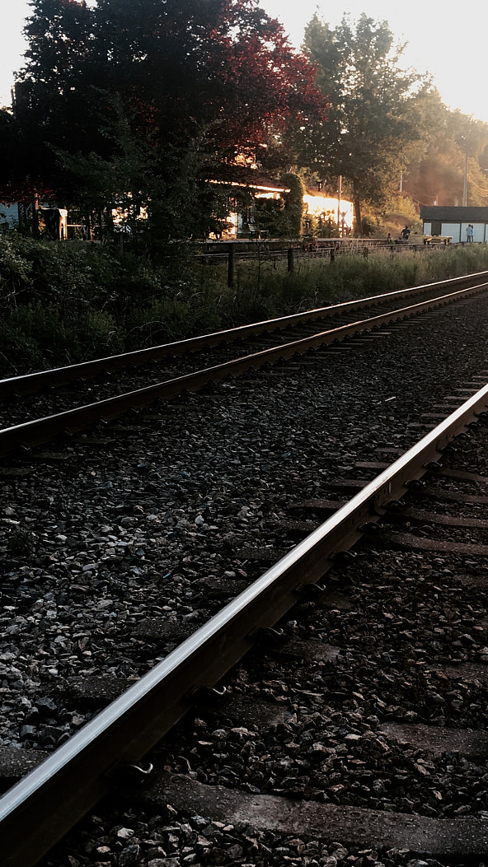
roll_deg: -2.1
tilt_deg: -12.7
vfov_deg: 42.8
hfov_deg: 24.5
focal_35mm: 48
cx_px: 390
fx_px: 1105
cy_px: 487
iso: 25
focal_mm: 4.15
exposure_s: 1/60
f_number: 2.2
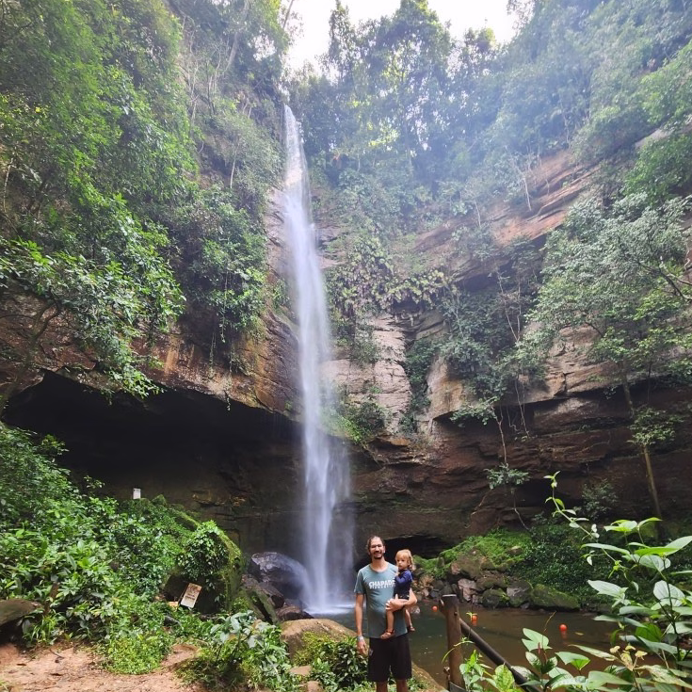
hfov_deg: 87.4
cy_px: 431
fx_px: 362
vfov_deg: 85.8
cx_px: 345
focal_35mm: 16
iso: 50
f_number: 2.2
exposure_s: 1/60
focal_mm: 2.2
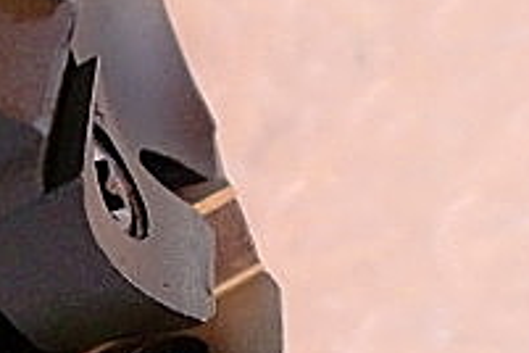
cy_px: 329
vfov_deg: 11.7
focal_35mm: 116
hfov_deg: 16.9
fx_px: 1704
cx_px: -111
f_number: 3.1
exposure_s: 1/60
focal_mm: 6.3
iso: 400
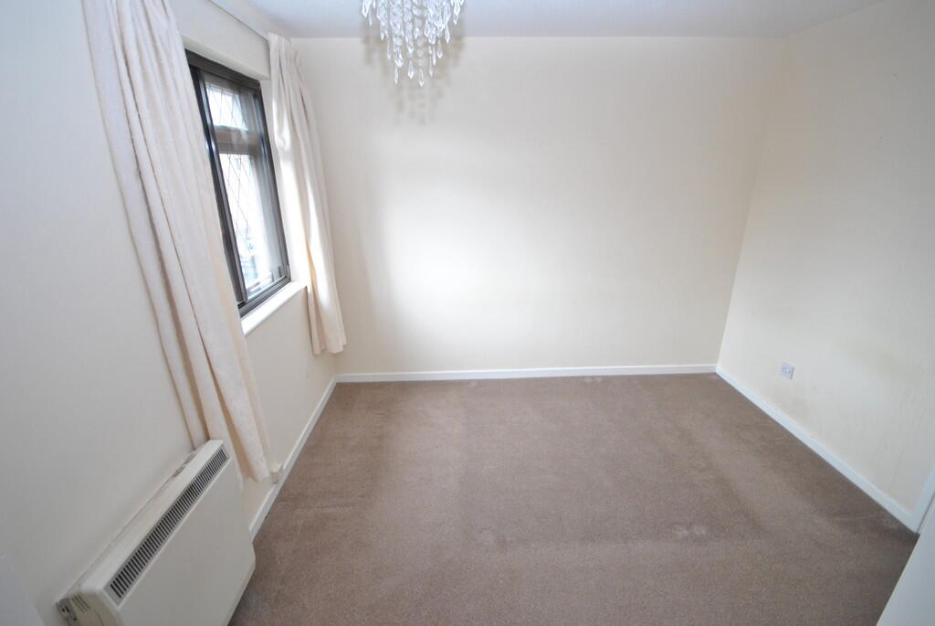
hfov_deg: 100.3
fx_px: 390
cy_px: 313
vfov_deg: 77.5
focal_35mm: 15
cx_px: 468
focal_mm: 10
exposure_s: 1/25
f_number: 4
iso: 400
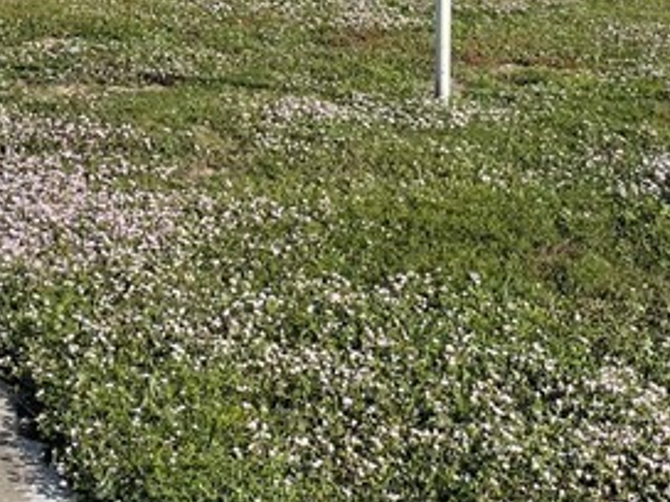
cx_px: 369
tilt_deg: -5.1
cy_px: 17
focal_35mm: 98
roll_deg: -1.2
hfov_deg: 20.0
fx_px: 1897
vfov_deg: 14.9
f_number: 1.6
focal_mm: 4.2
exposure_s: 1/4292
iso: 32
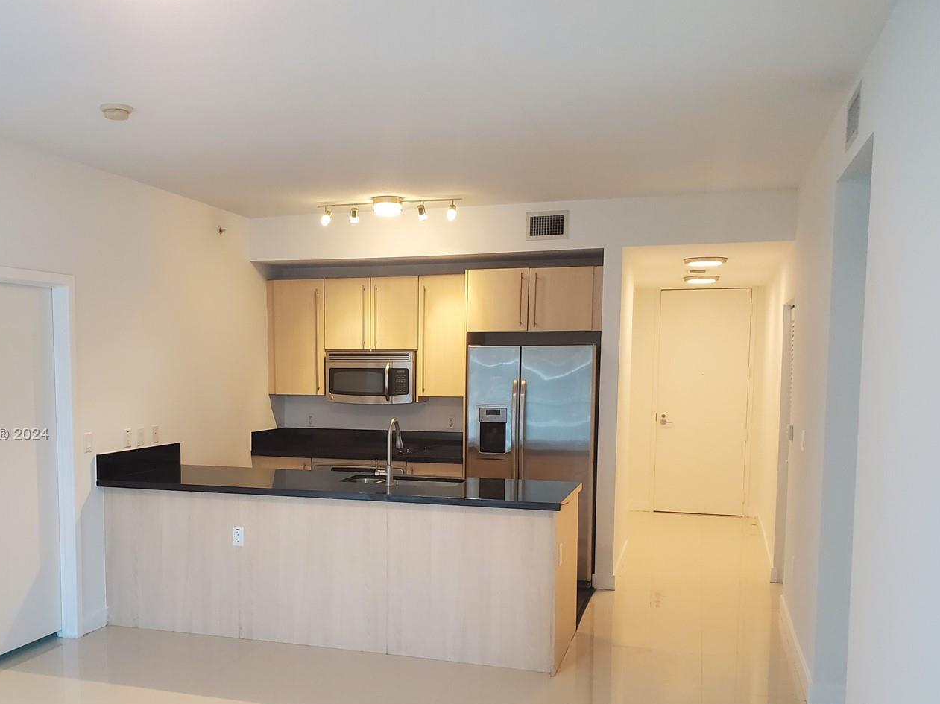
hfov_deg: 55.2
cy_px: 435
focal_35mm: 33
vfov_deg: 42.6
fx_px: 896
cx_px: 406
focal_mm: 4.3
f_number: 2.4
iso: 250
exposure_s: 1/120
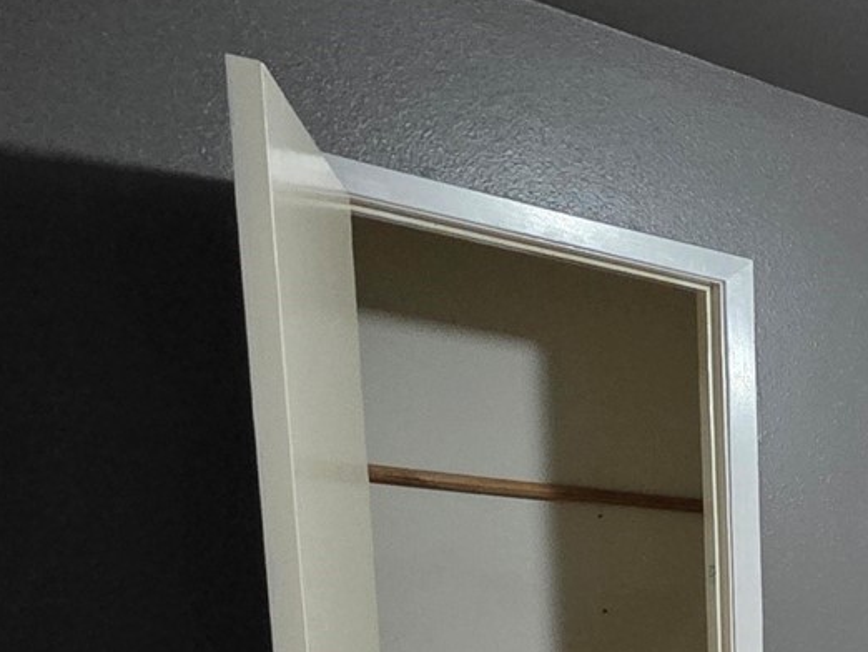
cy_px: 883
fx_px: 1279
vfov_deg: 24.4
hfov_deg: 24.0
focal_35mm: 51
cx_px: 1457
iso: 1000
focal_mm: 2.2
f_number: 1.9
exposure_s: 1/60
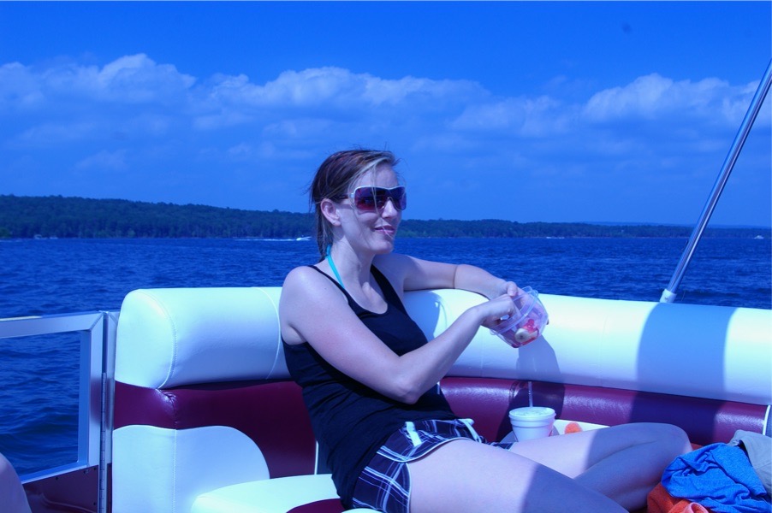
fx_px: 900
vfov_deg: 31.8
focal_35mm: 42
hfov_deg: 46.4
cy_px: 256
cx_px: 386
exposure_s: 1/500
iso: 200
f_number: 9.5
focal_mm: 28
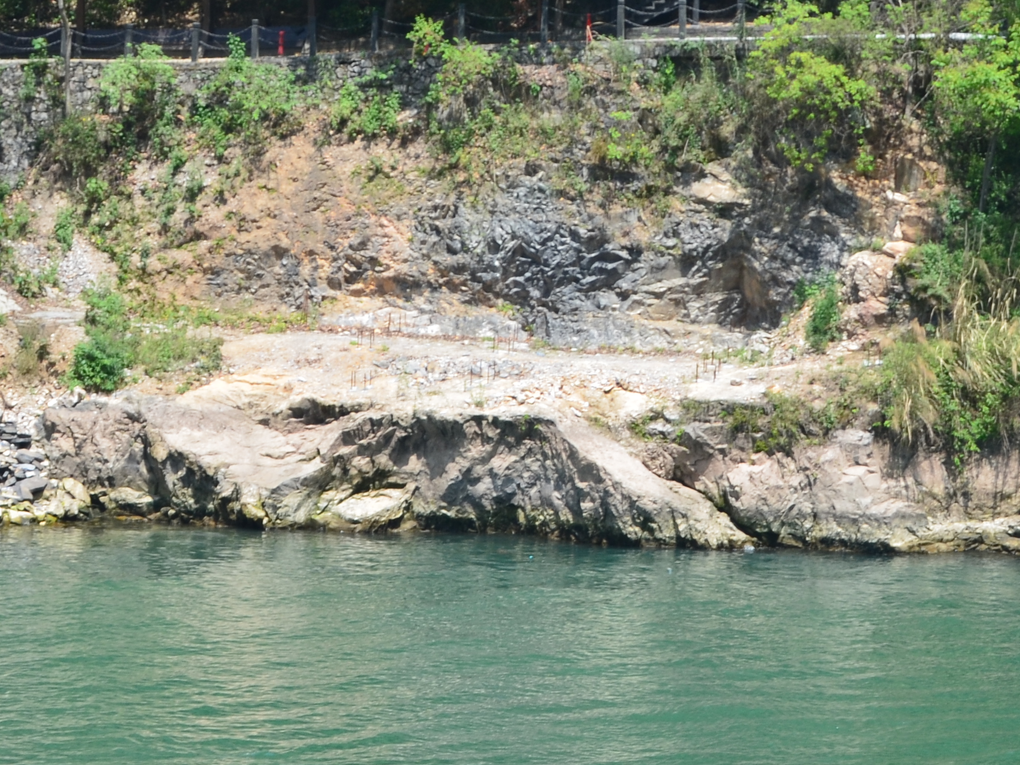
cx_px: 1040
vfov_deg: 7.4
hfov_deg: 9.9
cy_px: -11
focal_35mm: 199
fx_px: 5871
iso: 180
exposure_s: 1/125
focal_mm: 55
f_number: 11
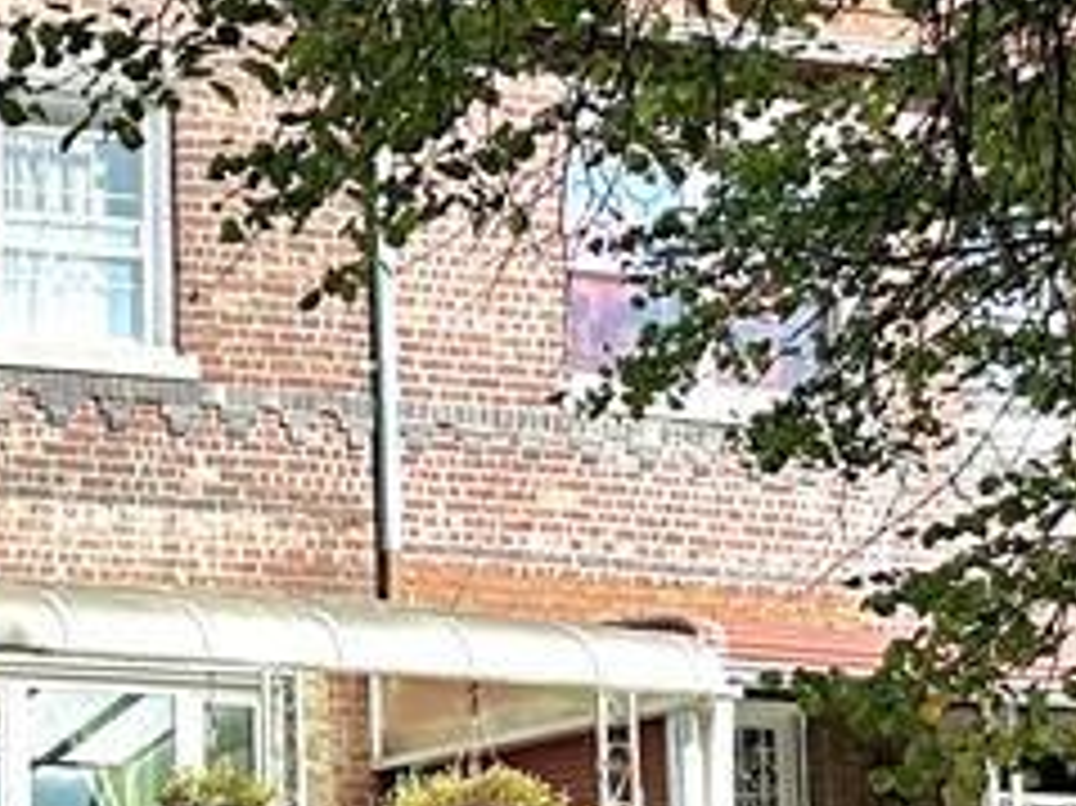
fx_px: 3200
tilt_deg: +5.9
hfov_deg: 16.4
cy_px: 910
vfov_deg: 14.0
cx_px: -788
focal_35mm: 103
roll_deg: -0.6
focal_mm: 6.86
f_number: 1.78
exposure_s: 1/2028
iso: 80
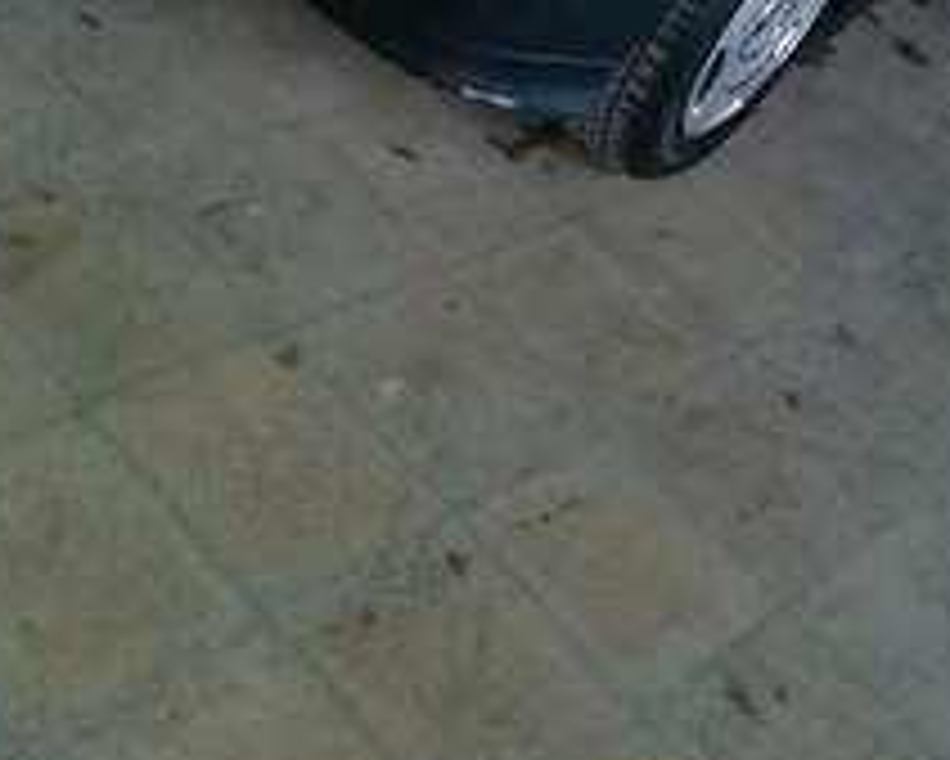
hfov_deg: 26.6
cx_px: 630
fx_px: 1997
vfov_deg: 20.3
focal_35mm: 71
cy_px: -144
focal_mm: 3.3
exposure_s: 1/20
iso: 640
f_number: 2.2
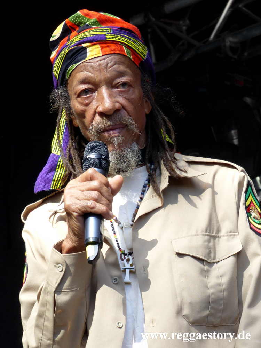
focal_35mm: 150
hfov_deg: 9.9
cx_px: 130
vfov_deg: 13.2
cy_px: 174
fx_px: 1508
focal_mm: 27
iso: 100
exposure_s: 1/160
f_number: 4
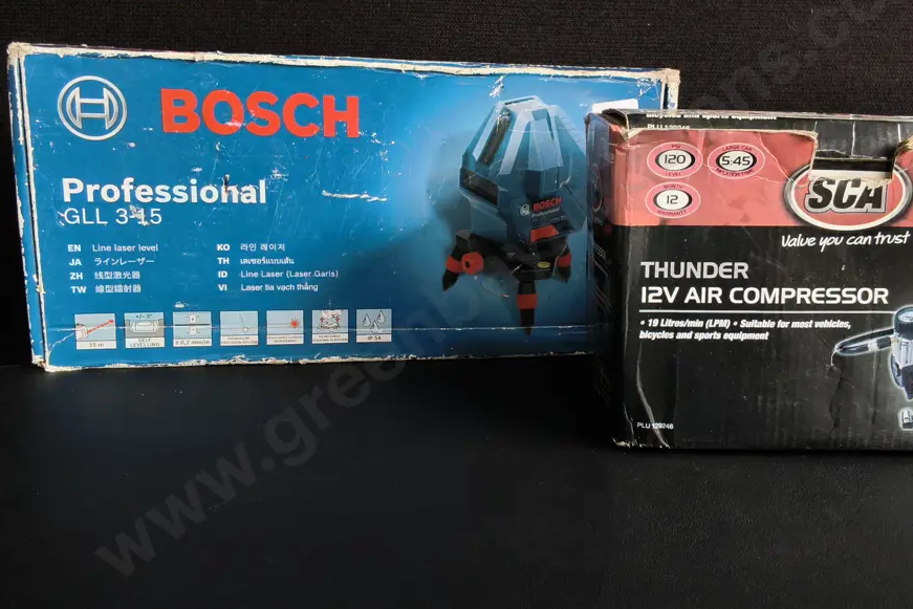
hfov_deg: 56.9
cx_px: 534
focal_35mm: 33
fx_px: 837
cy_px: 246
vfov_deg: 39.8
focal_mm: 2.87
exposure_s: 1/100
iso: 50
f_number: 2
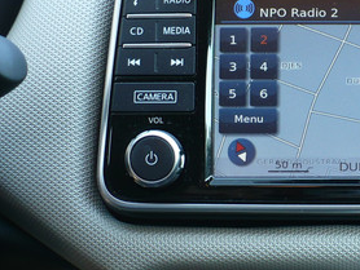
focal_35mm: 92
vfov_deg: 16.1
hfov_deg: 20.3
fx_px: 958
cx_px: 403
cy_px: 178
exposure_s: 1/50
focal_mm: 6.1
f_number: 2.8
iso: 100
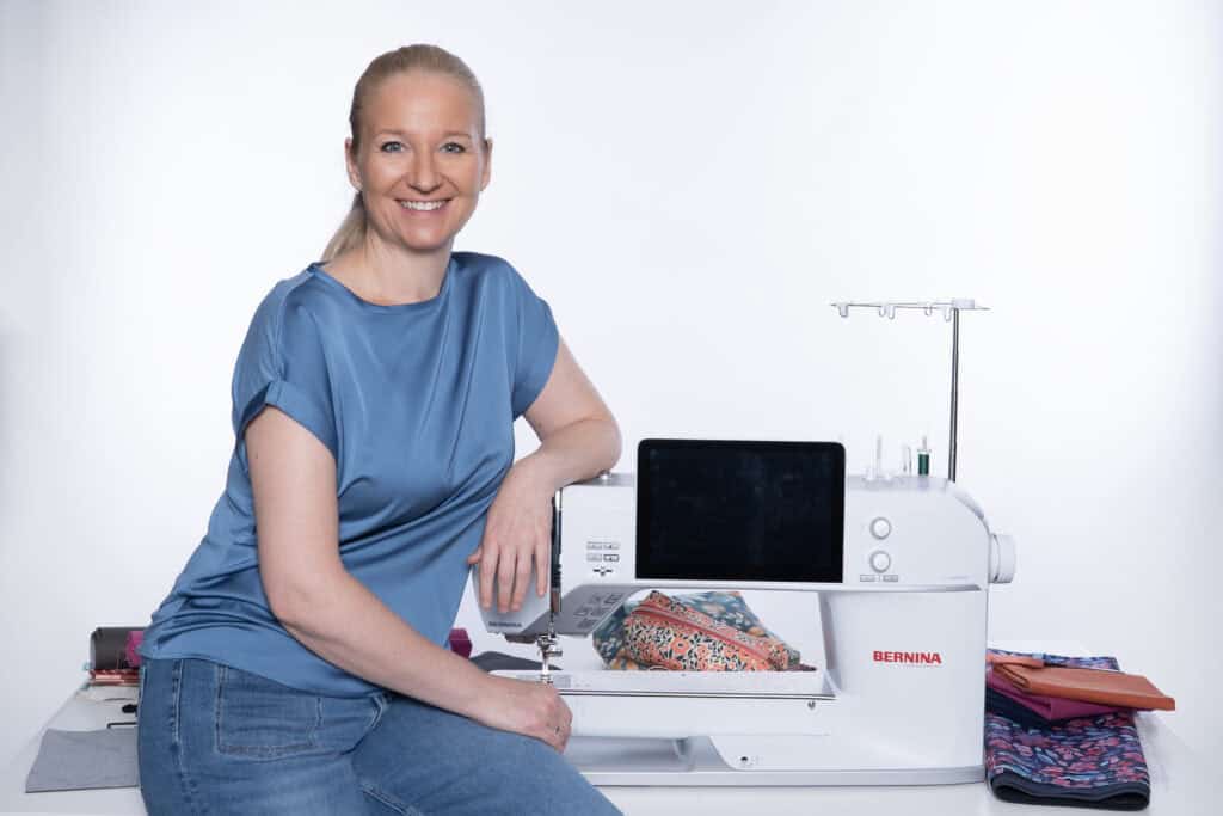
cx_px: 612
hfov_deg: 67.4
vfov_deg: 47.9
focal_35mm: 27
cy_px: 408
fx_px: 917
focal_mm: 27
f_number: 7.1
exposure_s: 1/160
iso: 160
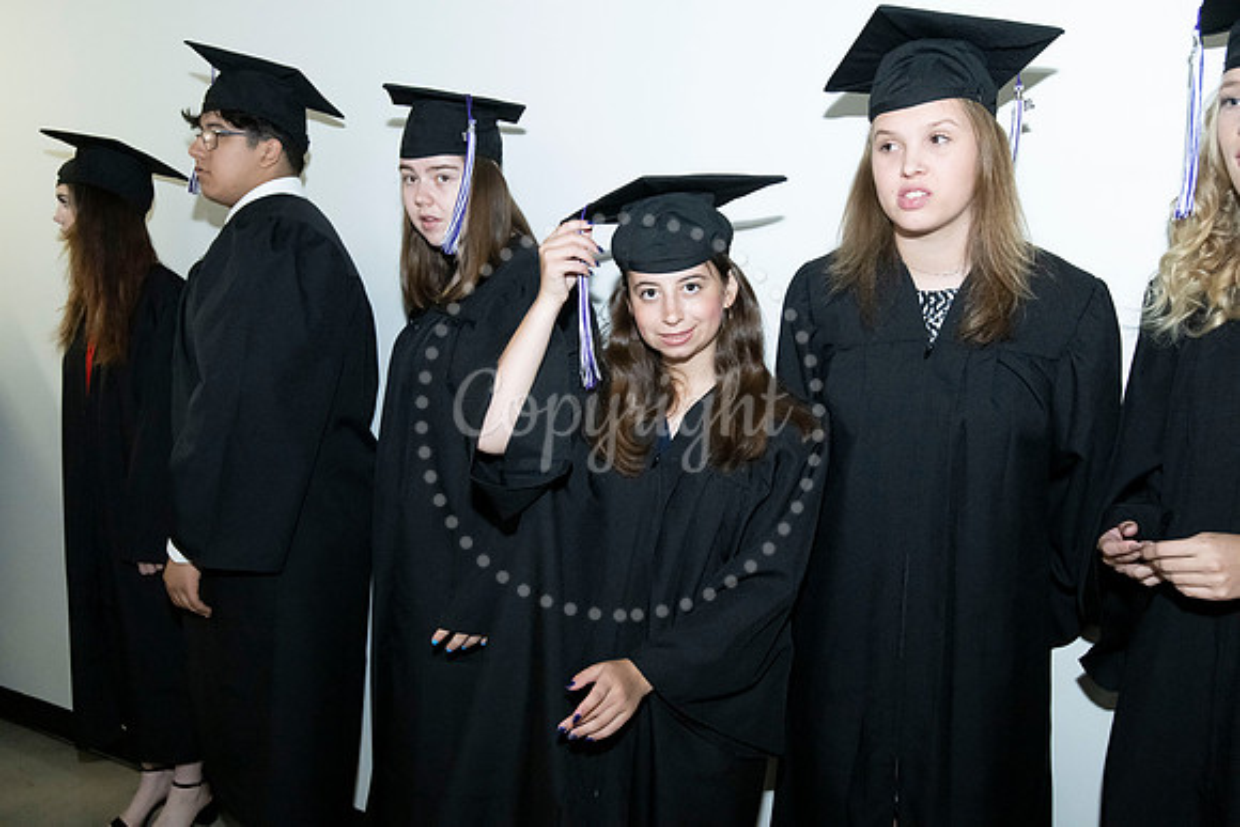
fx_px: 965
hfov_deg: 65.5
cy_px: 414
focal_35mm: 28
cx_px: 620
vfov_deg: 46.4
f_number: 7.1
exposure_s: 1/200
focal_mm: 28
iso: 6400
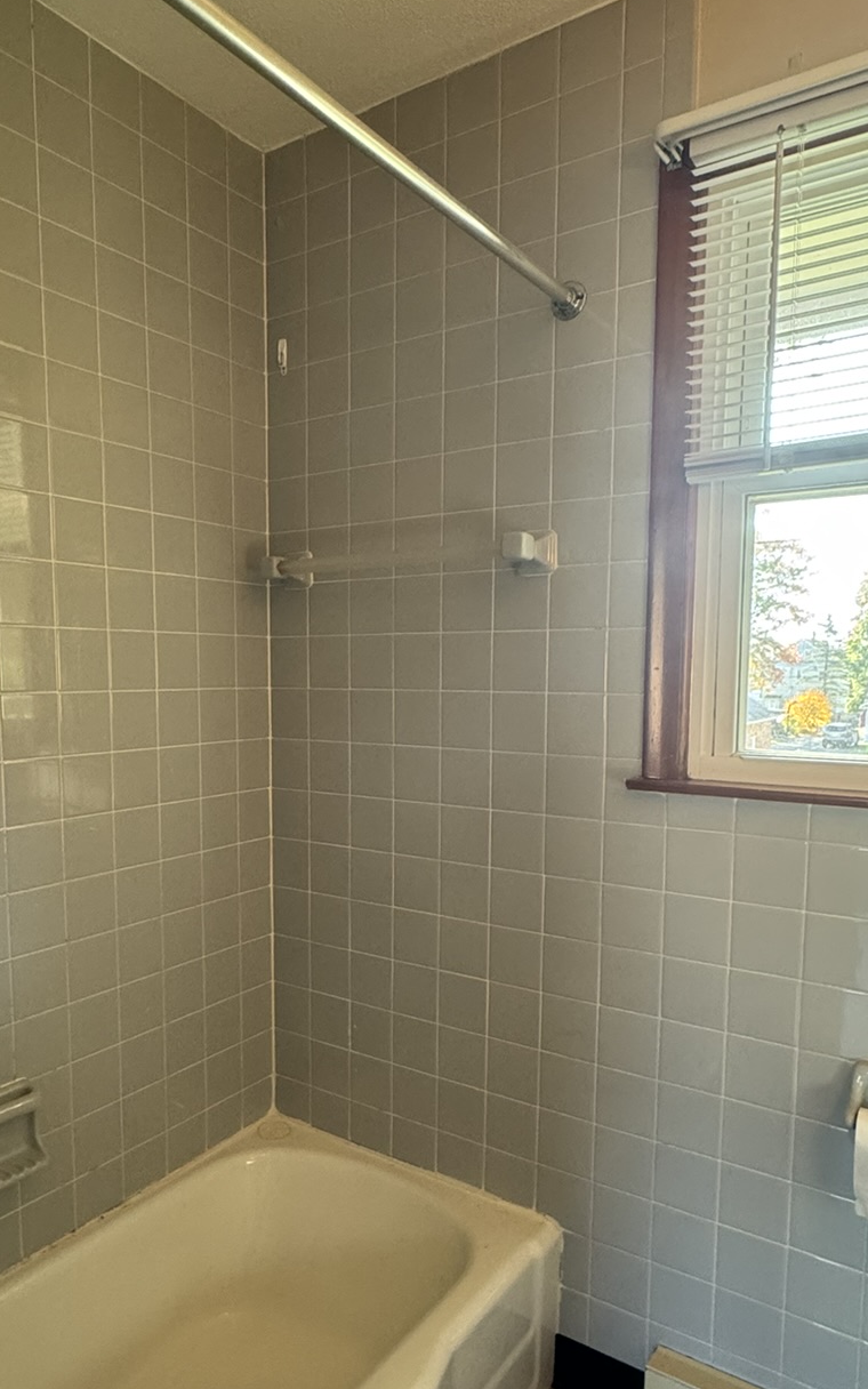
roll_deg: -0.3
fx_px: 946
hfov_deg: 49.1
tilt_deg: -6.7
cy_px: 769
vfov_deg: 72.3
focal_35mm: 25
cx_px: 375
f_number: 2.2
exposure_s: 1/60
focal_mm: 2.22
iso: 320
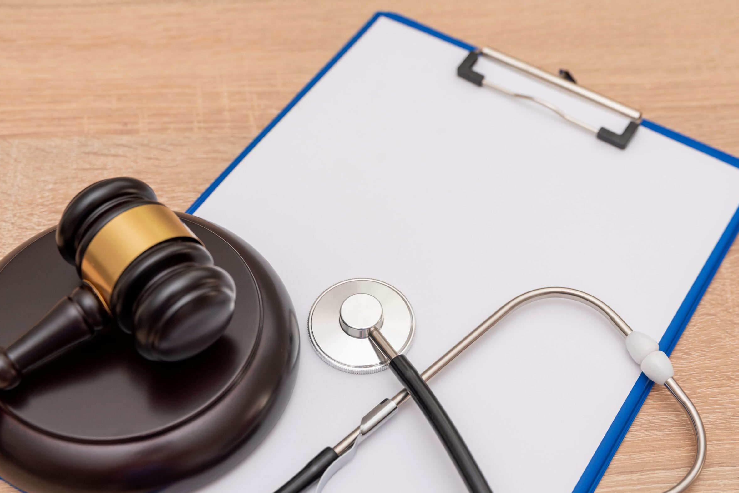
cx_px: 391
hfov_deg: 30.9
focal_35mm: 65
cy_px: 247
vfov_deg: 20.9
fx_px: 1335
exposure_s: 1/100
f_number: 5
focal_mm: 60
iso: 400
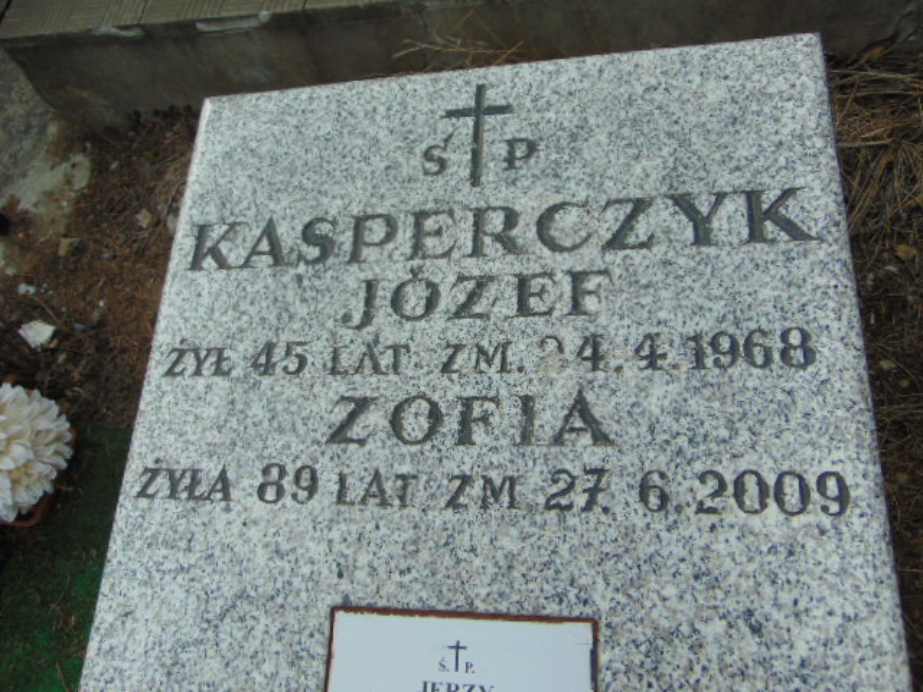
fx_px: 800
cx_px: 462
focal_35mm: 30
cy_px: 346
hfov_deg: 60.0
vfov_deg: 46.8
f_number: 3.1
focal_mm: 5.4
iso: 80
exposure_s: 1/640
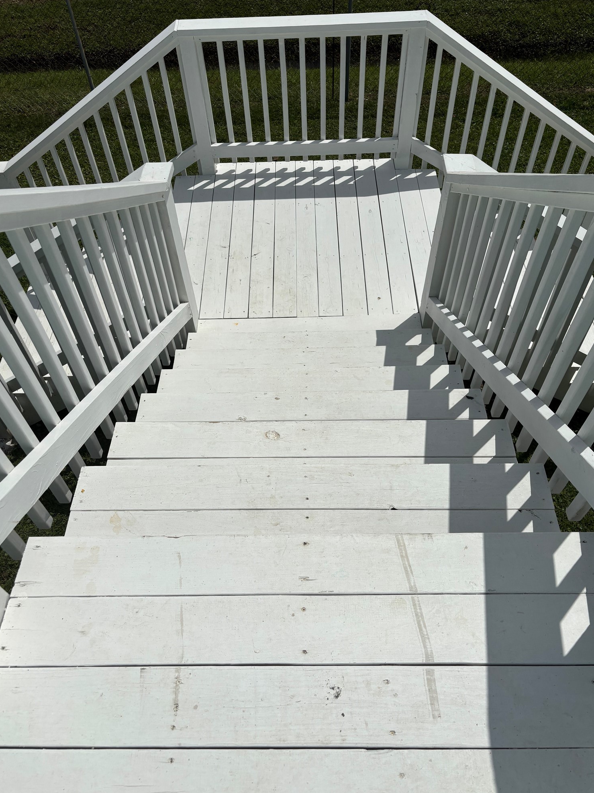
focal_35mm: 27
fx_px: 618
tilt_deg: -53.2
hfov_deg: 51.4
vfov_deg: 65.3
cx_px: 299
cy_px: 397
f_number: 1.6
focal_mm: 5.96
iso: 50
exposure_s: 1/18868
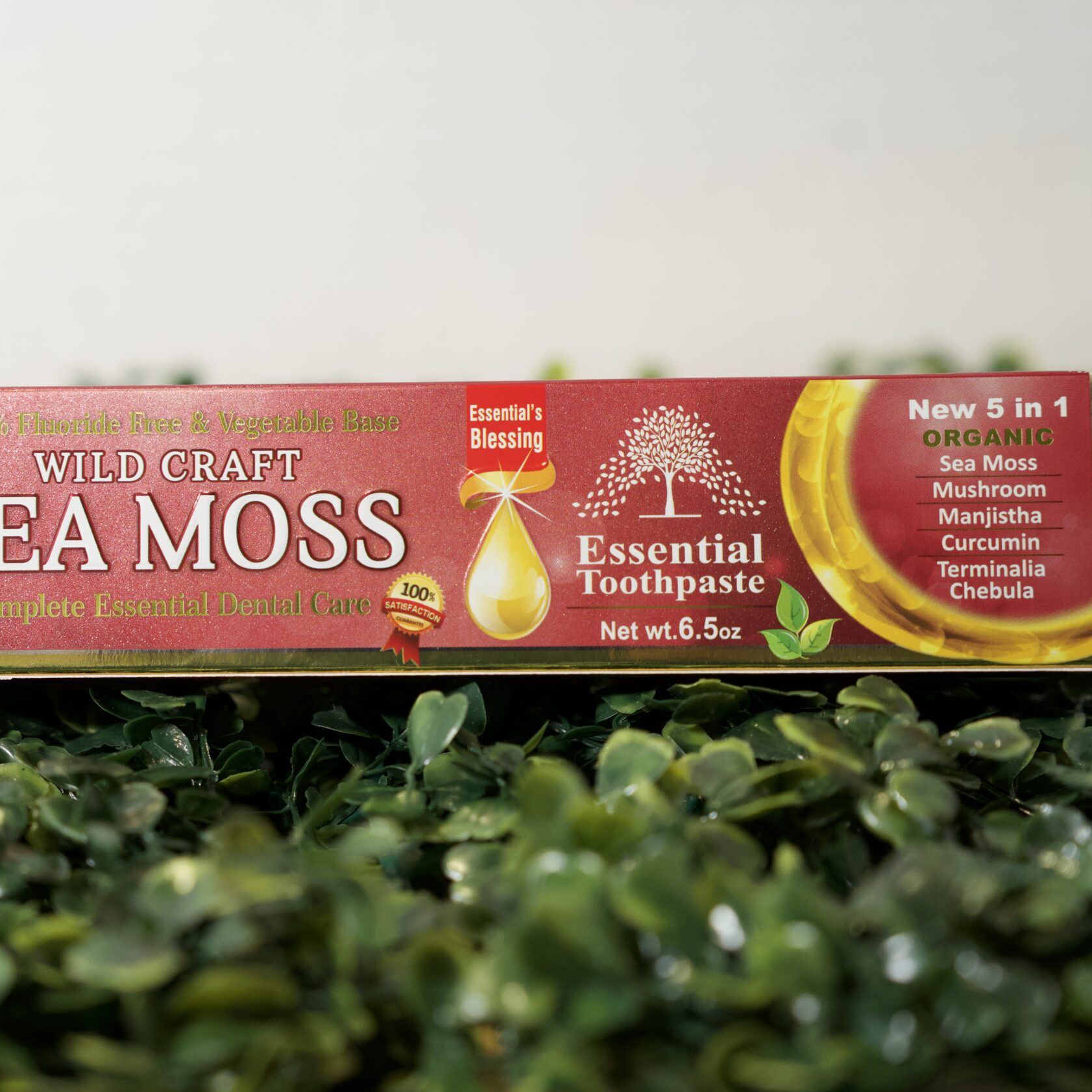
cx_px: 322
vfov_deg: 23.1
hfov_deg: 22.9
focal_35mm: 75
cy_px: 553
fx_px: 2677
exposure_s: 1/250
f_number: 3.5
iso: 2500
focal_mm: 58
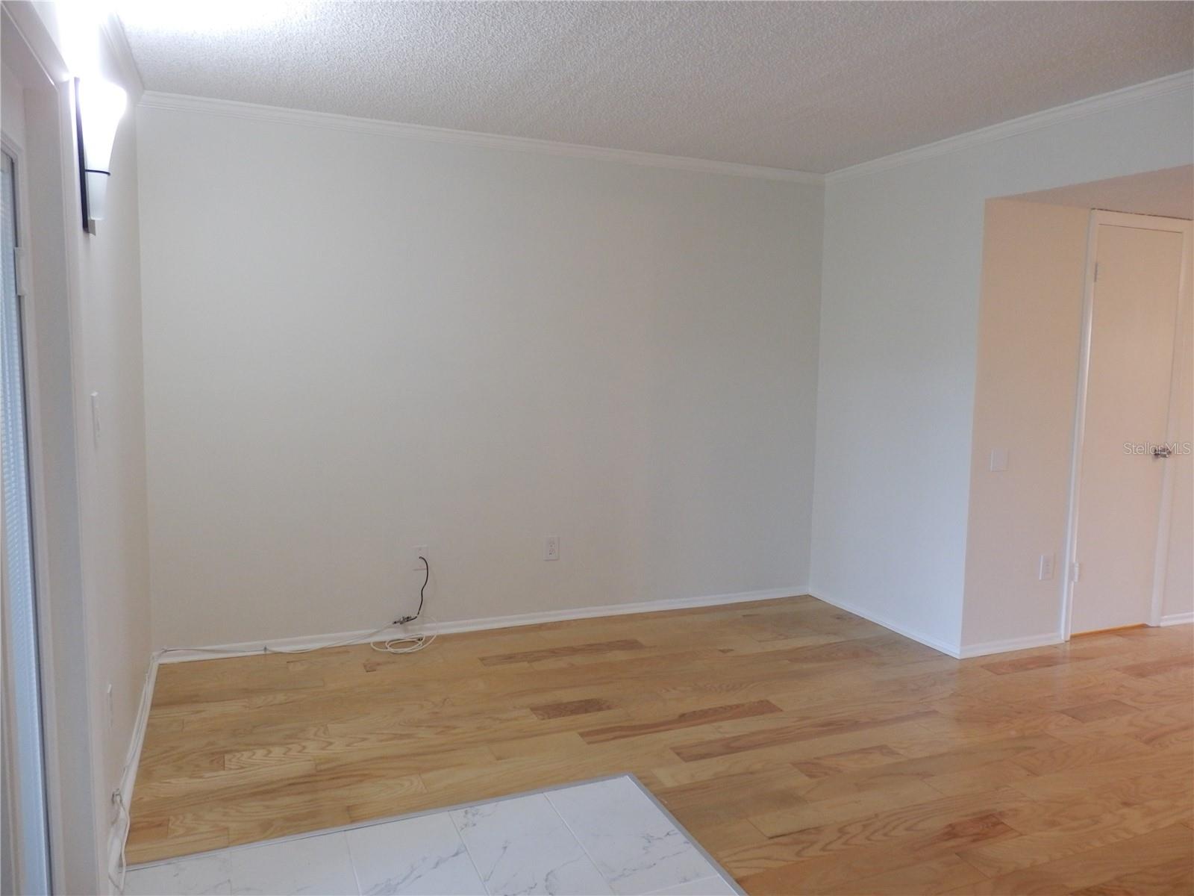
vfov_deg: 54.9
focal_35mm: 25
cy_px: 448
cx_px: 597
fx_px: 862
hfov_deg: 69.4
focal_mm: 4.5
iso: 250
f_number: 3
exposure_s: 1/30
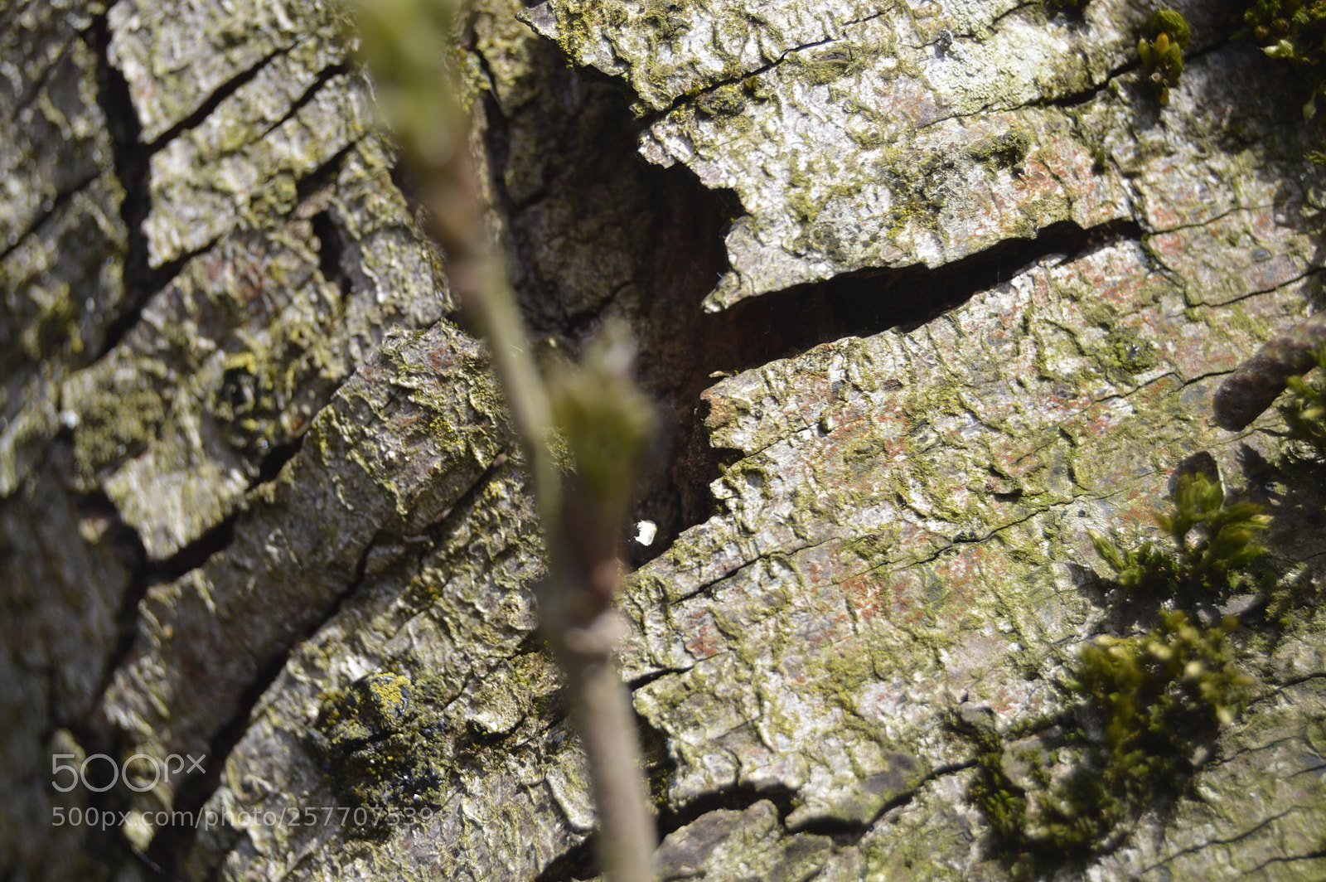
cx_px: 663
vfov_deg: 16.5
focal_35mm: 82
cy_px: 441
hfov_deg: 24.6
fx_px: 3036
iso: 100
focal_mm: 55
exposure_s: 1/160
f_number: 6.3
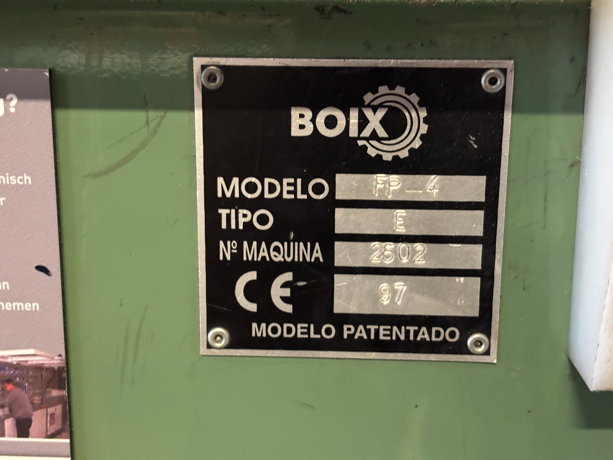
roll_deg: -0.8
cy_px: 230
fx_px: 921
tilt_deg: -14.2
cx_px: 306
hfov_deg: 36.8
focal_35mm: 52
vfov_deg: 28.0
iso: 400
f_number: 1.6
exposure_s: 1/20
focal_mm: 5.96
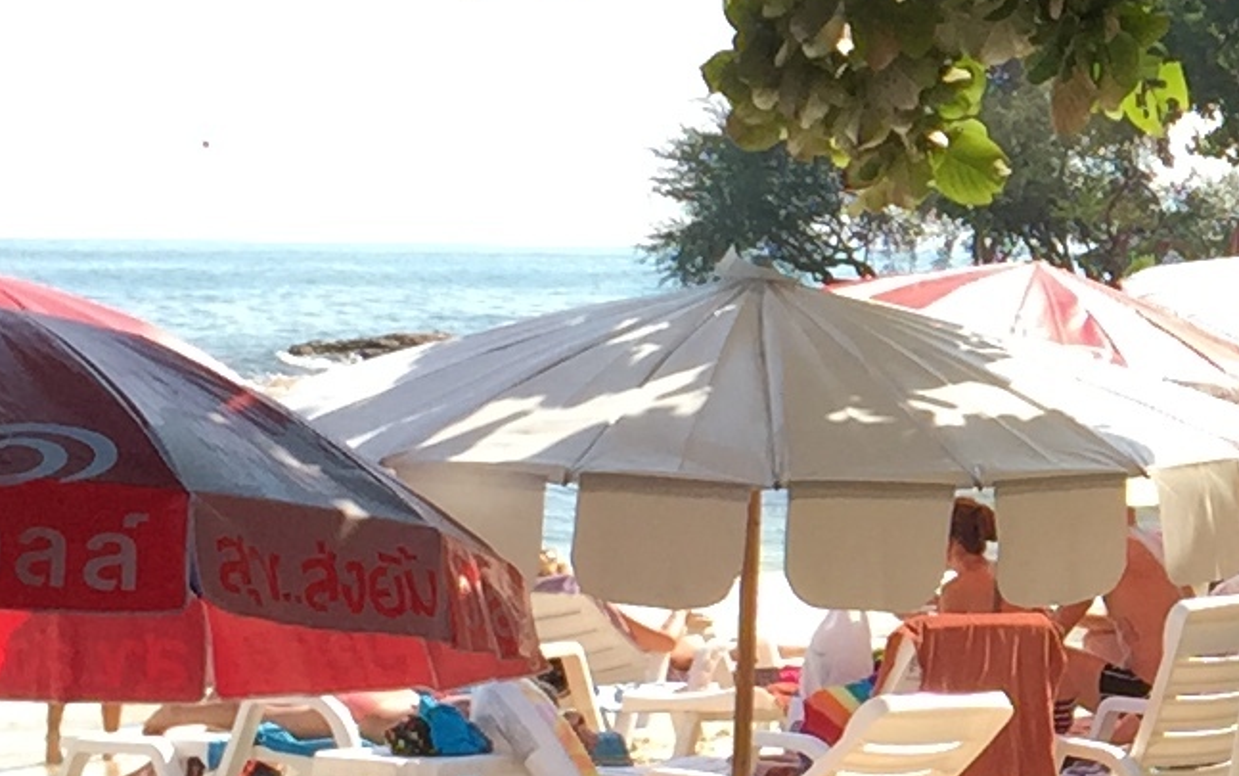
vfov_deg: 8.5
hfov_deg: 12.7
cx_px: 1913
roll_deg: -1.6
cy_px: 354
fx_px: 5236
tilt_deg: -1.9
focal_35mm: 155
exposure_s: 1/879
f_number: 2.2
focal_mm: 4.15
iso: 32
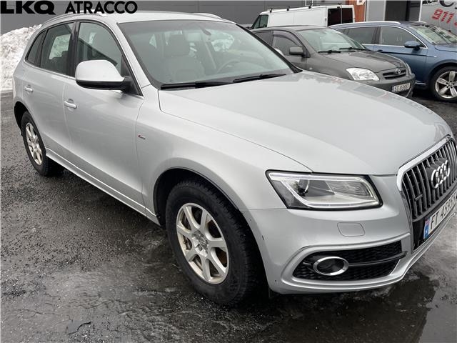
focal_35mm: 26
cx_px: 228
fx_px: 343
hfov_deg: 67.3
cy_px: 172
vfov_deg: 53.1
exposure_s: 1/167
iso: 32
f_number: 1.6
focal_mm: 4.2
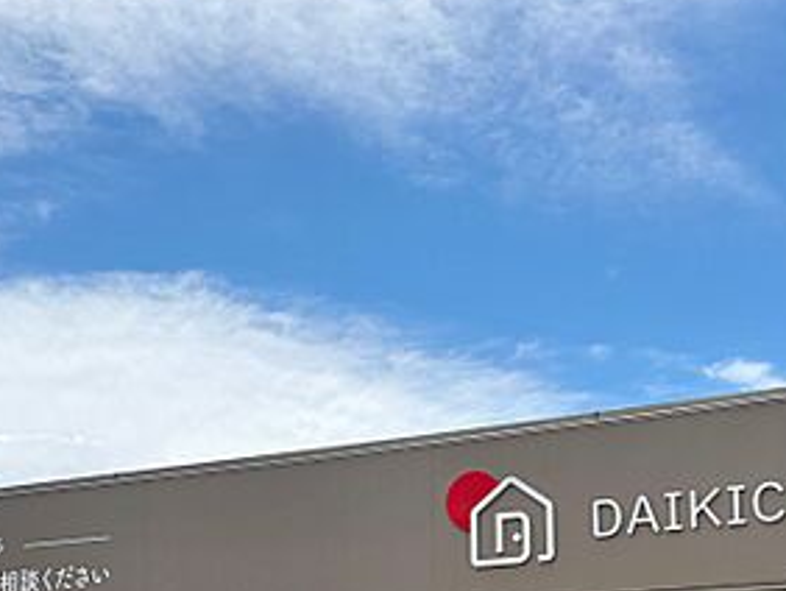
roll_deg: +0.6
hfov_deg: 32.7
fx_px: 1341
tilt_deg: +8.3
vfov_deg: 23.5
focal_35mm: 59
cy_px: 627
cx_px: 425
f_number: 1.6
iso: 50
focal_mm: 5.96
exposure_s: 1/3831
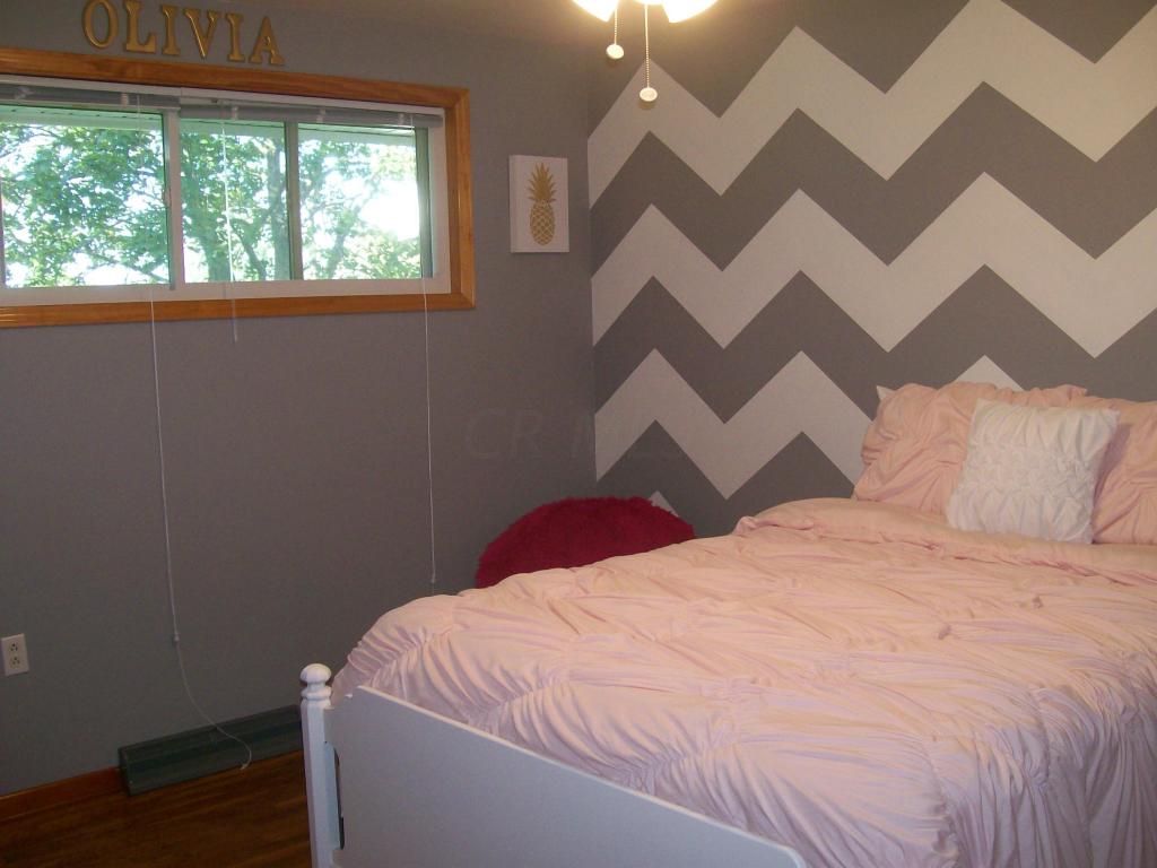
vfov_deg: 39.7
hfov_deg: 51.4
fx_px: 1203
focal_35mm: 36
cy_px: 434
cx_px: 578
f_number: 2.7
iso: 140
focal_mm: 6
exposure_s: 1/64
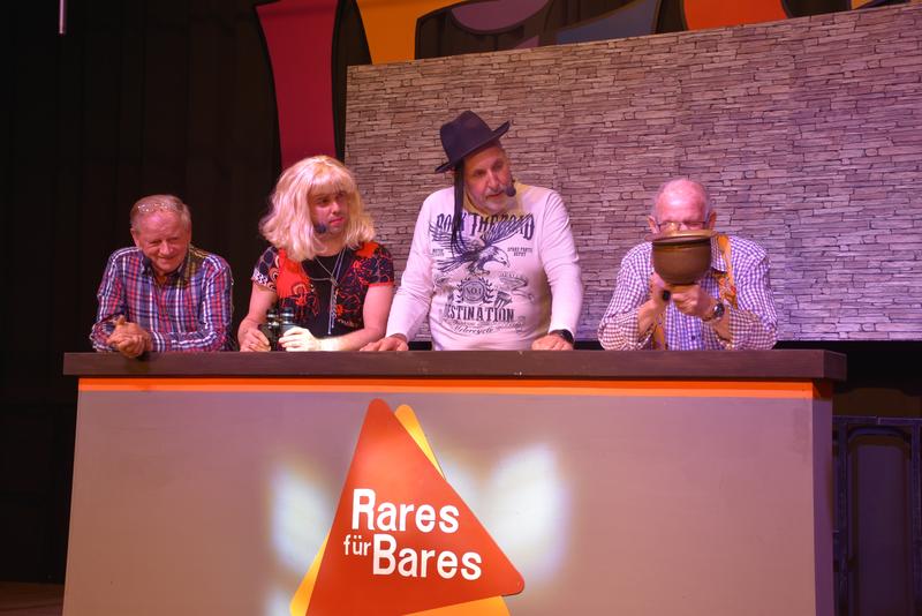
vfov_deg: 23.8
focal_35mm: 57
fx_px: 1460
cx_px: 461
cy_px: 308
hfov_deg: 35.0
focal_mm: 38
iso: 200
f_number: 4.2
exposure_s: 1/60
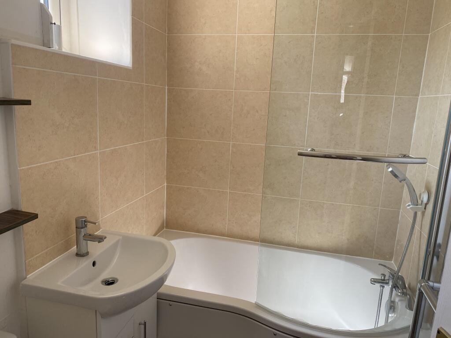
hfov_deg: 67.3
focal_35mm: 26
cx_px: 226
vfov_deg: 53.1
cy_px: 169
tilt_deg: -10.9
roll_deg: -2.9
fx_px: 339
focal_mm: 4.25
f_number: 1.8
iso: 40
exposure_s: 1/122
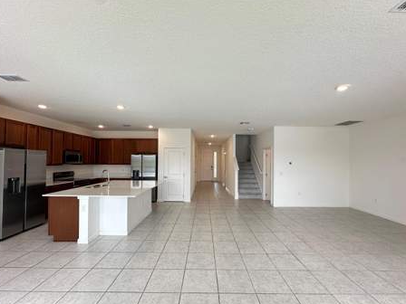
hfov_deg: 98.2
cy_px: 159
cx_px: 204
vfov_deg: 81.7
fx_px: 176
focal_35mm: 15
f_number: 2.2
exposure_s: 1/120
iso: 160
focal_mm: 2.22
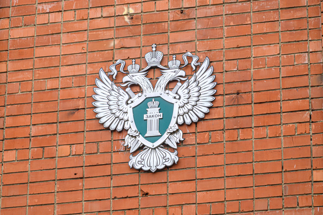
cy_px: 108
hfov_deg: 10.3
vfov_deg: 6.9
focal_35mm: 200
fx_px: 1795
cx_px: 162
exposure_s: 1/200
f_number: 6.3
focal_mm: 200
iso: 140
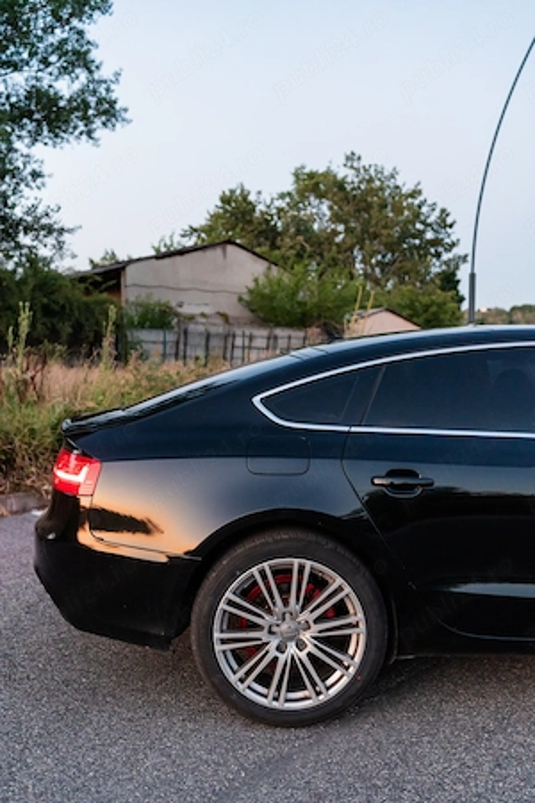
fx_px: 780
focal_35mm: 35
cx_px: 268
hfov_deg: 37.9
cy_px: 402
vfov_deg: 54.4
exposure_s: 1/100
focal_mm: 35
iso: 4000
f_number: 3.2
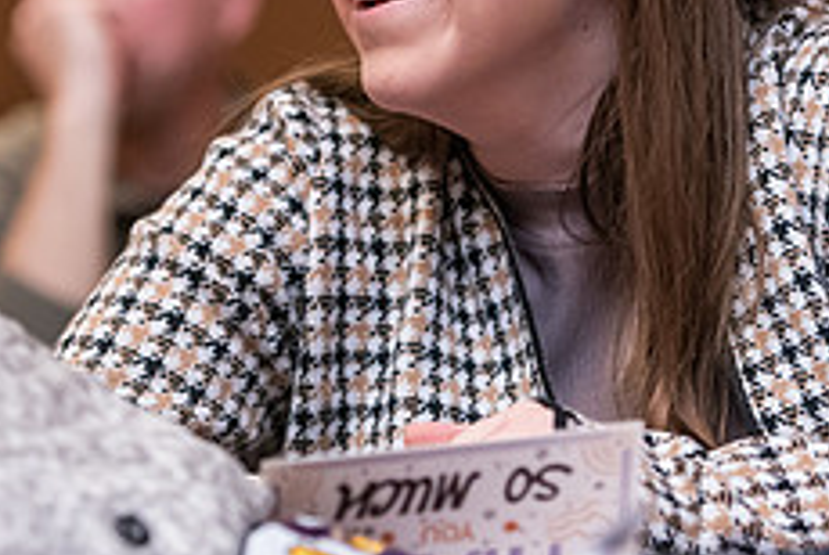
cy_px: 139
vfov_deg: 5.0
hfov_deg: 7.4
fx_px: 6387
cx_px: 382
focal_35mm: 277
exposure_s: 1/160
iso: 2500
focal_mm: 110
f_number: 3.2
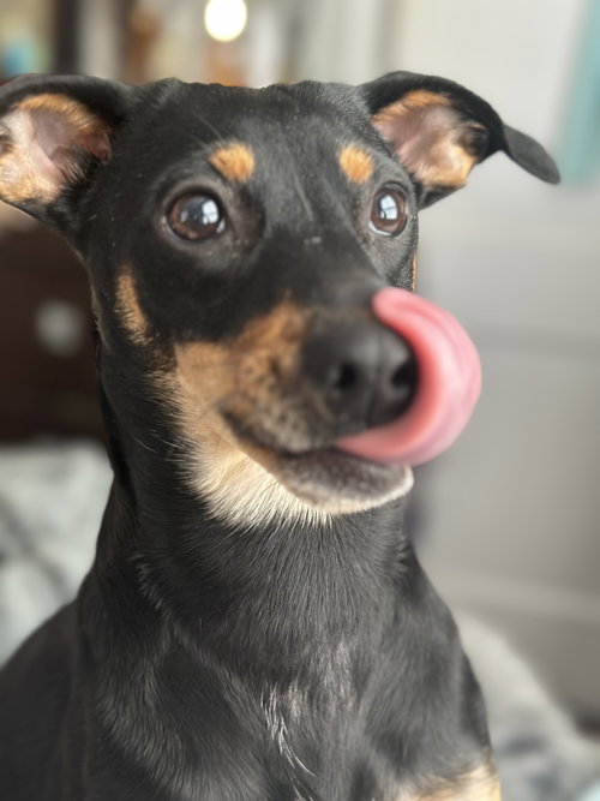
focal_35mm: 48
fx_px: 1110
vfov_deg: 39.7
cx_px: 300
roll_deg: -4.6
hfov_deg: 30.3
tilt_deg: -17.0
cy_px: 400
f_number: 1.78
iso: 320
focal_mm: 6.86
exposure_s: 1/40
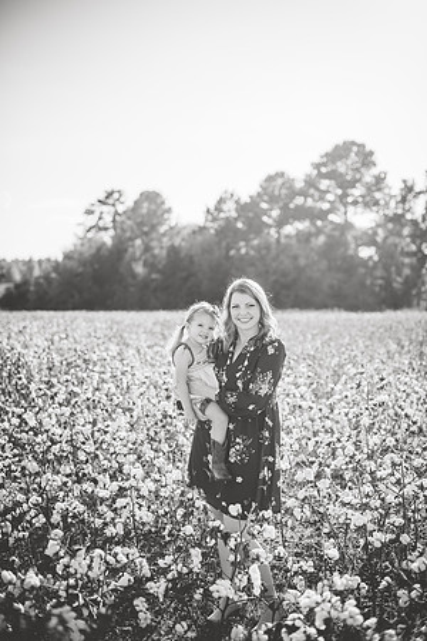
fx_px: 890
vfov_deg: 39.6
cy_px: 320
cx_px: 214
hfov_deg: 27.0
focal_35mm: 50
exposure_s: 1/3200
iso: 160
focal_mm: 50
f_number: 2.2
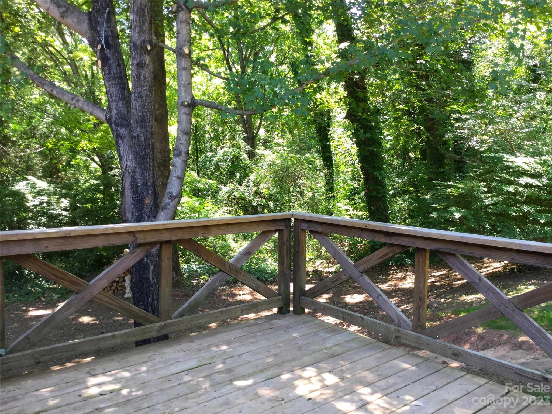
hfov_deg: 58.4
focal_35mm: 31
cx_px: 276
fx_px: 494
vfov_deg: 45.4
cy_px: 207
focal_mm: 3.3
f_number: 2.4
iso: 25
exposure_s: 1/40
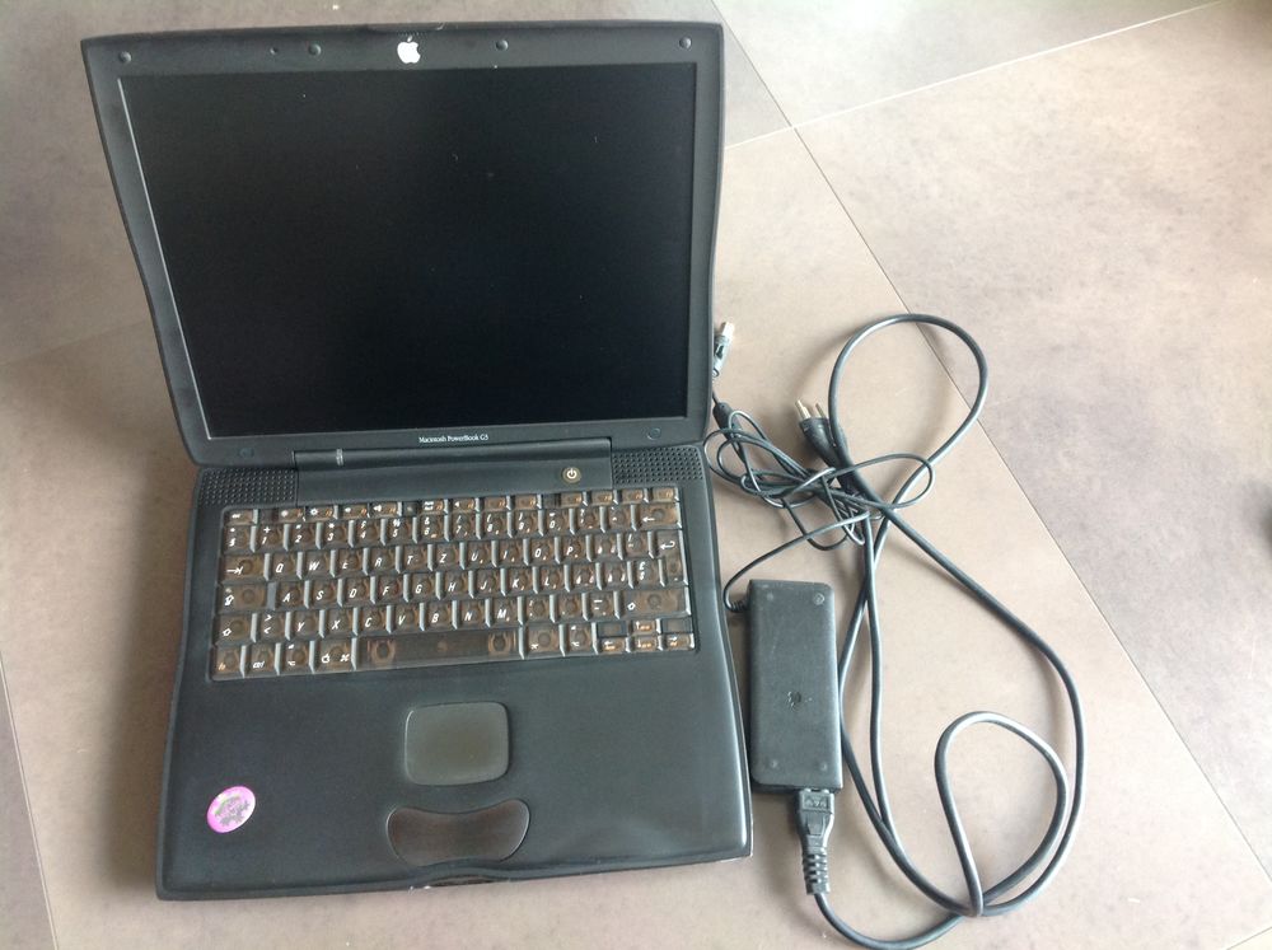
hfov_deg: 52.7
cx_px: 636
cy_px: 475
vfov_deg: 40.6
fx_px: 1284
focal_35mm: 35
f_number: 2.4
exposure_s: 1/15
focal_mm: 4.28
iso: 125
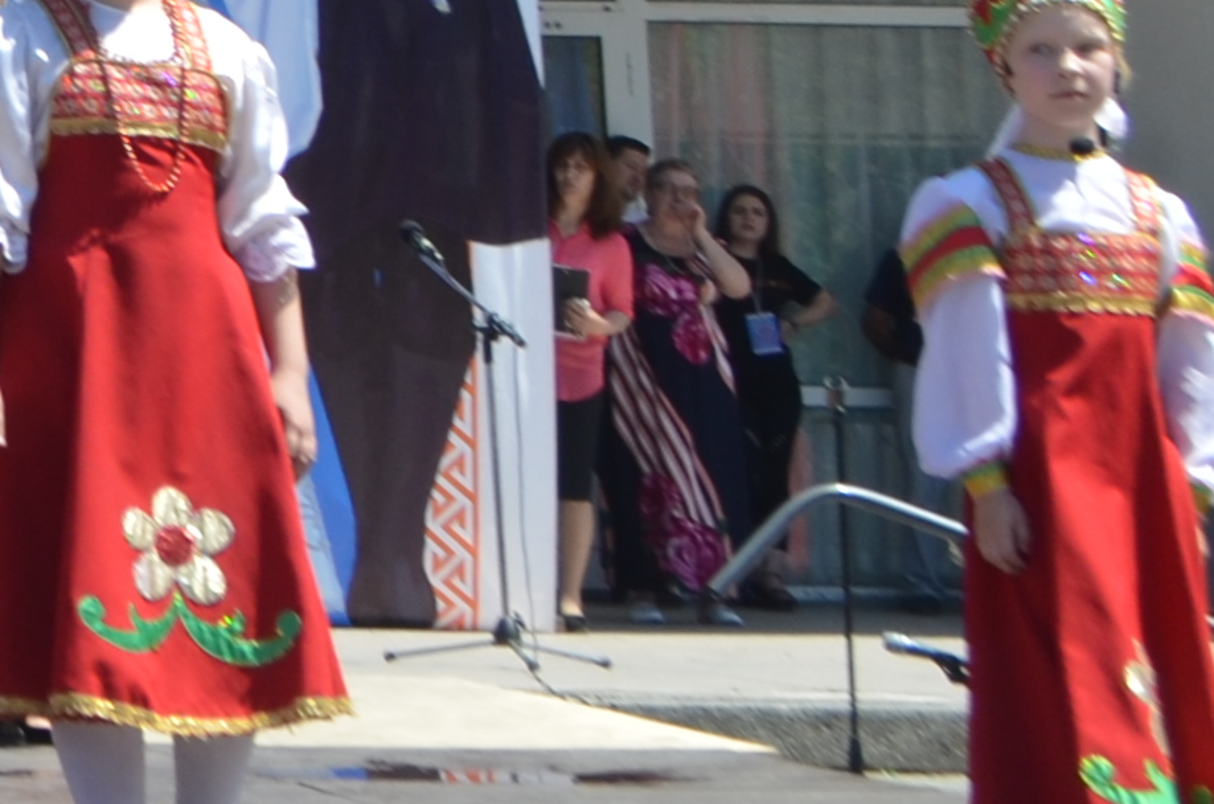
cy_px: -836
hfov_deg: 10.7
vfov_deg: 8.1
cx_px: -1804
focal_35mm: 161
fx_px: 5418
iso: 160
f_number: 8
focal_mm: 20
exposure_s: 1/250
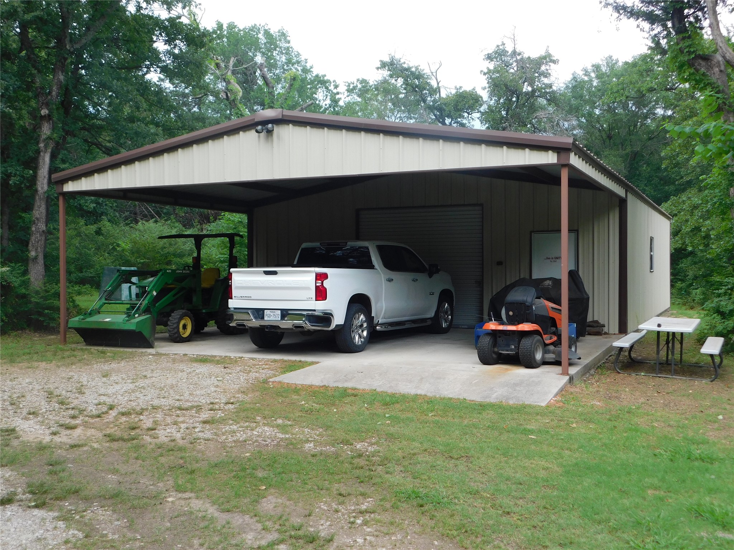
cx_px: 367
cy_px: 275
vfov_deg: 39.7
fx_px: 763
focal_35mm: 36
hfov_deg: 51.4
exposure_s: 1/200
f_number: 3.5
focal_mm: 6.3
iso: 125
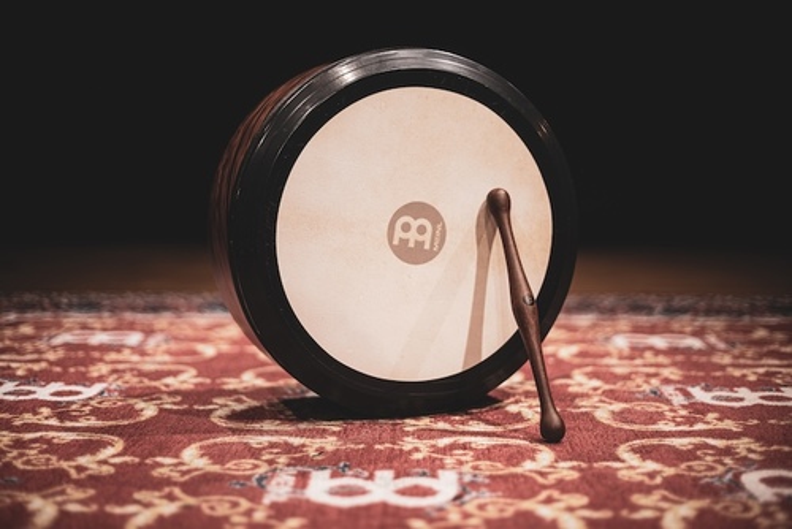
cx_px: 396
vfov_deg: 27.0
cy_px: 264
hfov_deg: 39.6
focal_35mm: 50
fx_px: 1101
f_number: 1.8
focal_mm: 50
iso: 100
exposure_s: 1/200
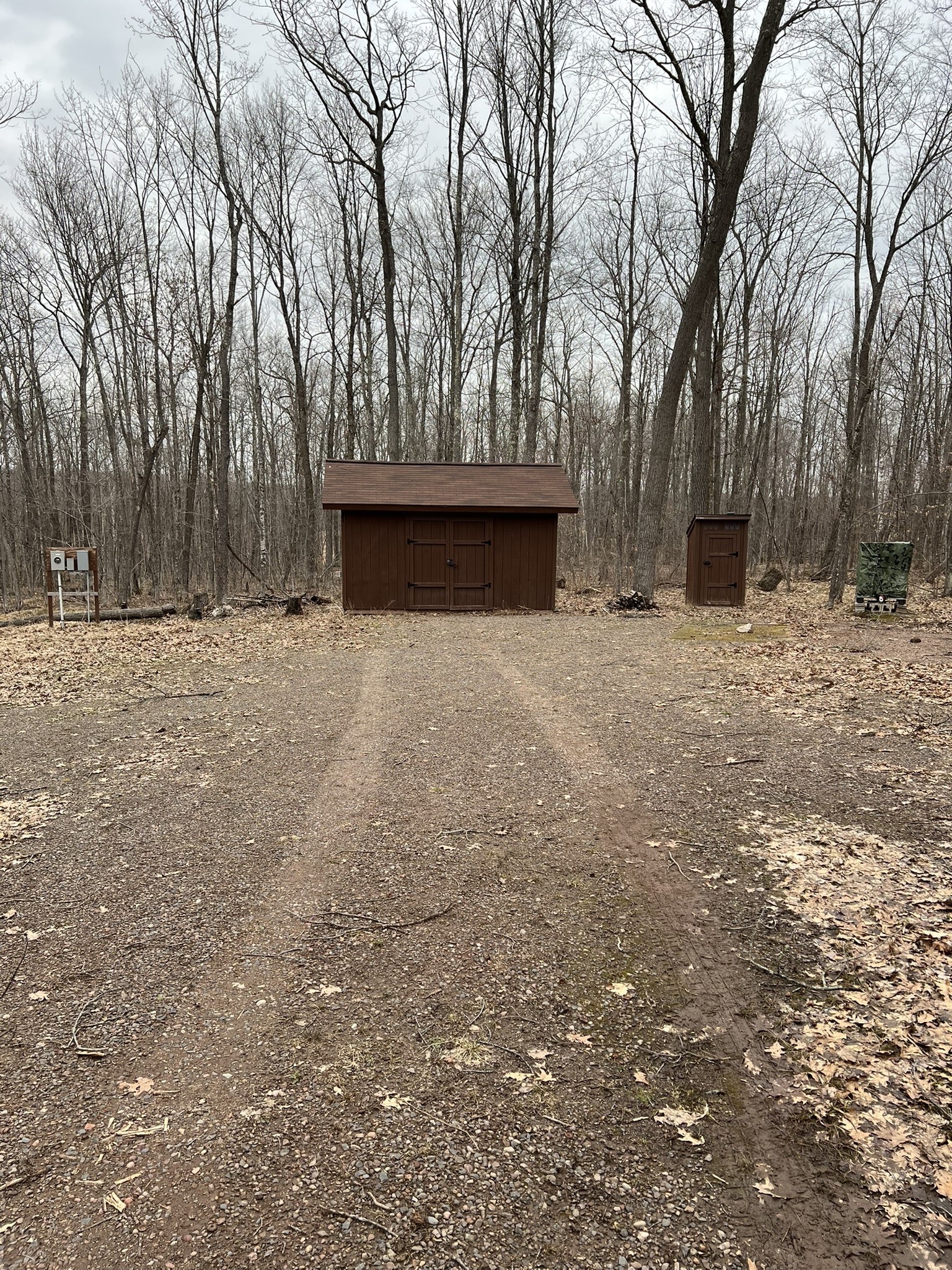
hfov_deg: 53.1
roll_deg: -0.8
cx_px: 476
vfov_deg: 67.3
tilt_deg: -8.0
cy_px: 635
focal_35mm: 26
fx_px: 953
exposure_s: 1/165
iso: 40
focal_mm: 5.7
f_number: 1.5
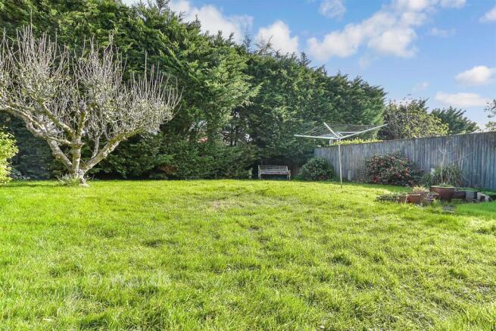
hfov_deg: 71.5
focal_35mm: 25
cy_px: 166
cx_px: 248
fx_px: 344
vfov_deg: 51.3
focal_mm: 17
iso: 160
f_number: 8
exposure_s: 1/100
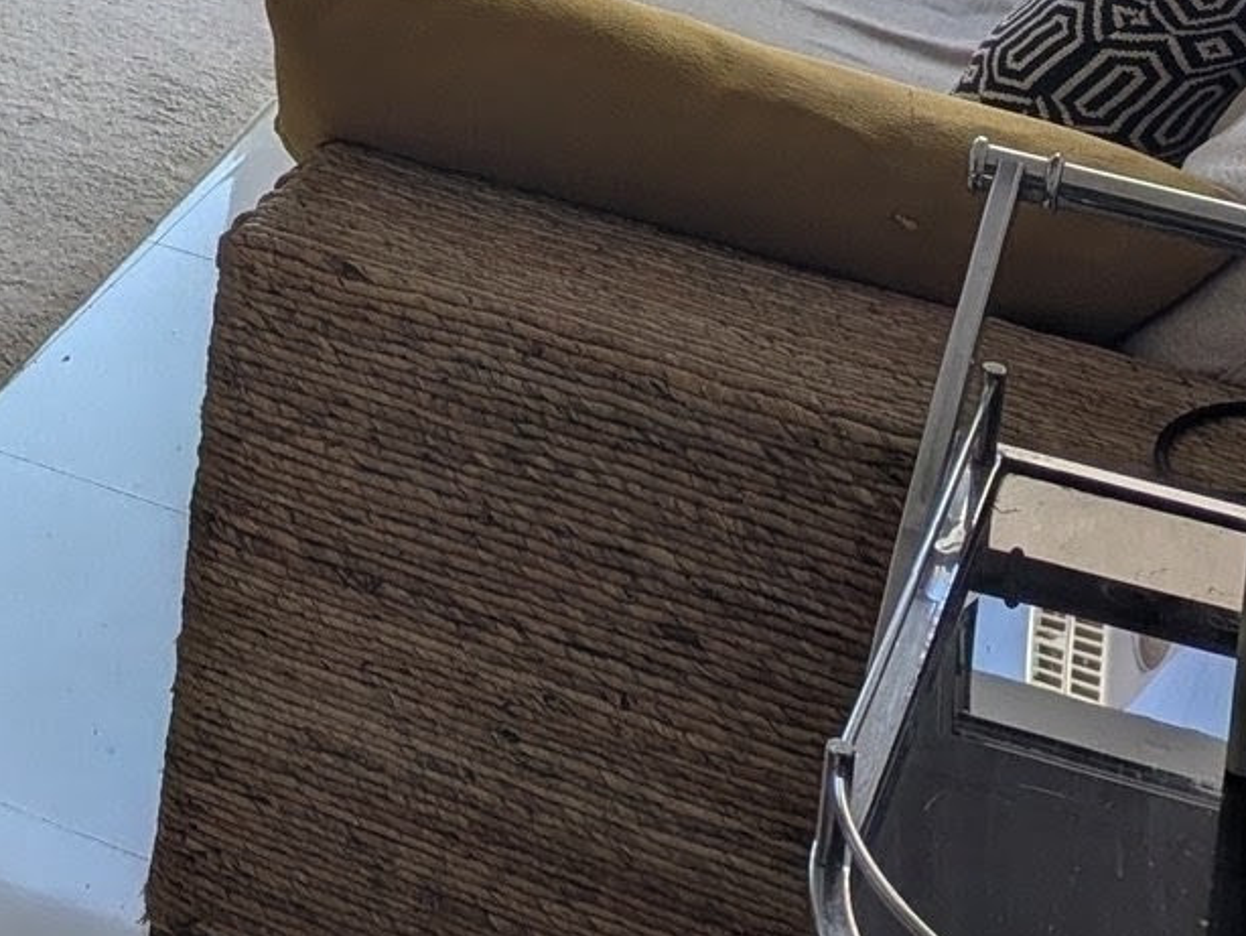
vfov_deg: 13.4
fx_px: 3601
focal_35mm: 100
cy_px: -711
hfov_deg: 18.6
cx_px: -233
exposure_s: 1/494
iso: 45
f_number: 1.85
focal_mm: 6.81
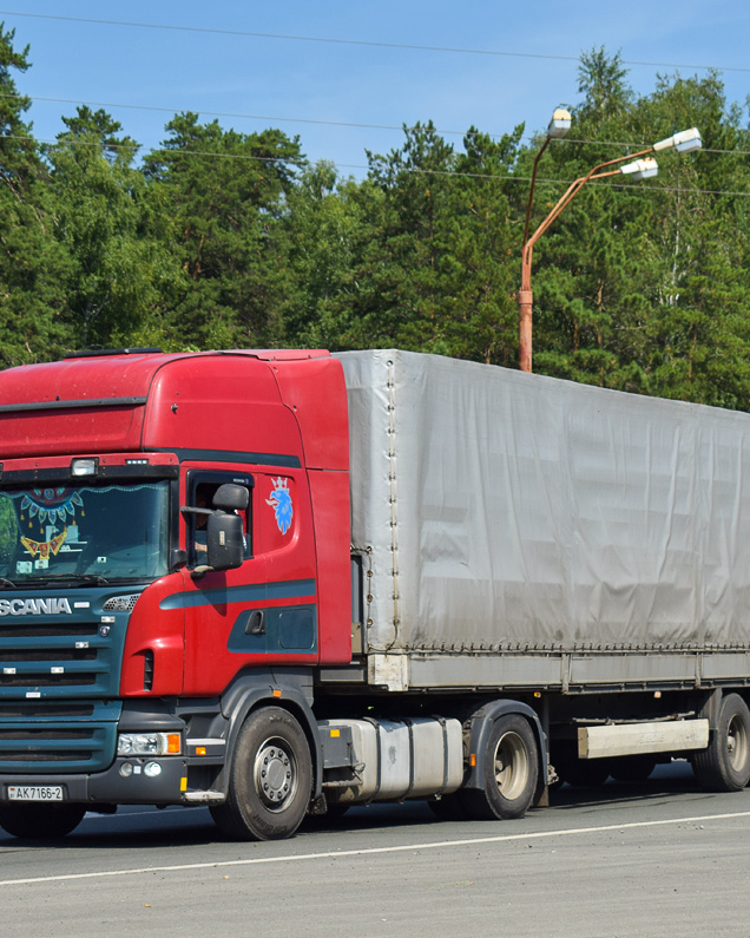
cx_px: 333
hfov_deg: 15.1
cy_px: 468
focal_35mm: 102
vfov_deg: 18.8
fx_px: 2830
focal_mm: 48
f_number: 7.1
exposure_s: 1/800
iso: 200
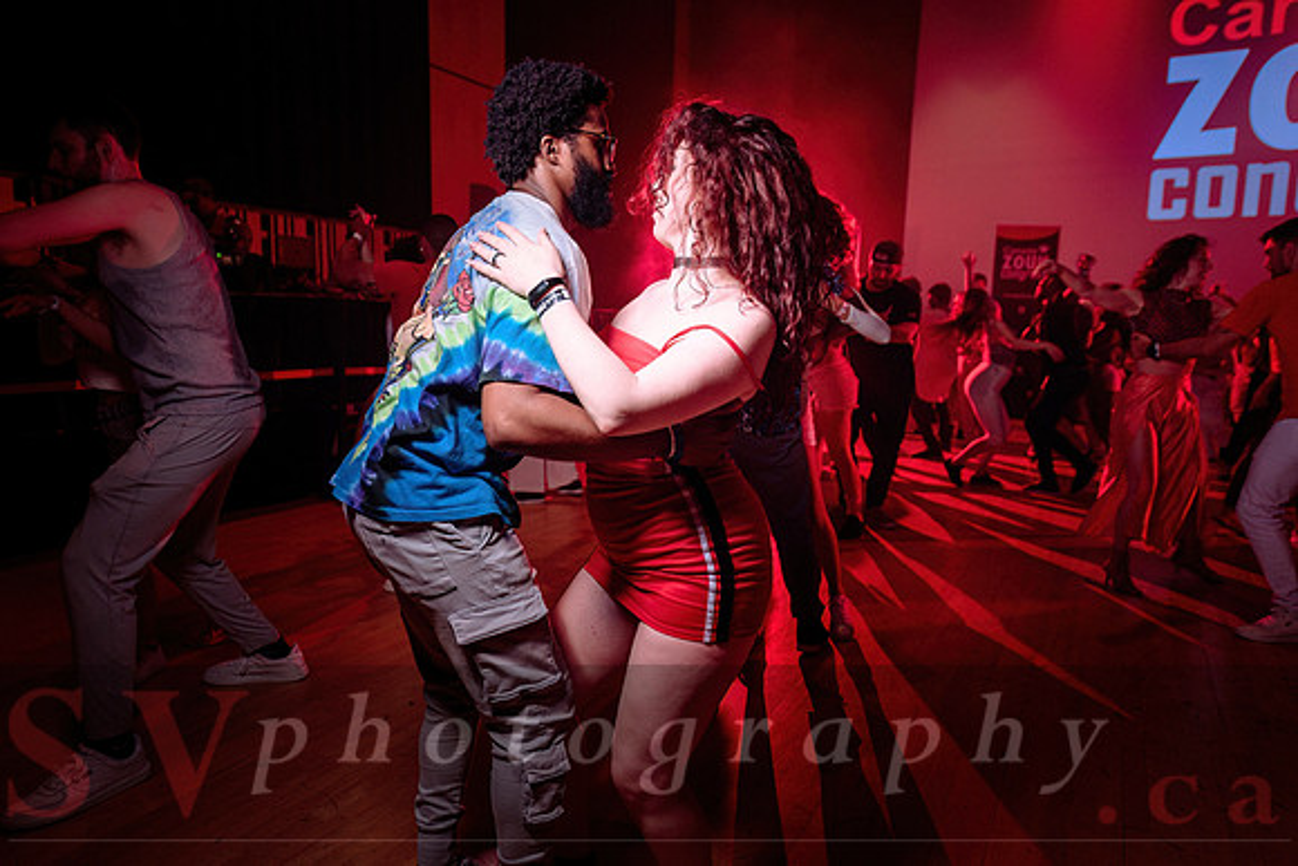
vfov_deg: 53.2
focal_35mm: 24
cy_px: 433
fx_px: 865
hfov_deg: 73.7
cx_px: 649
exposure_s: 1/60
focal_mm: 24
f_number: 2.8
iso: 800
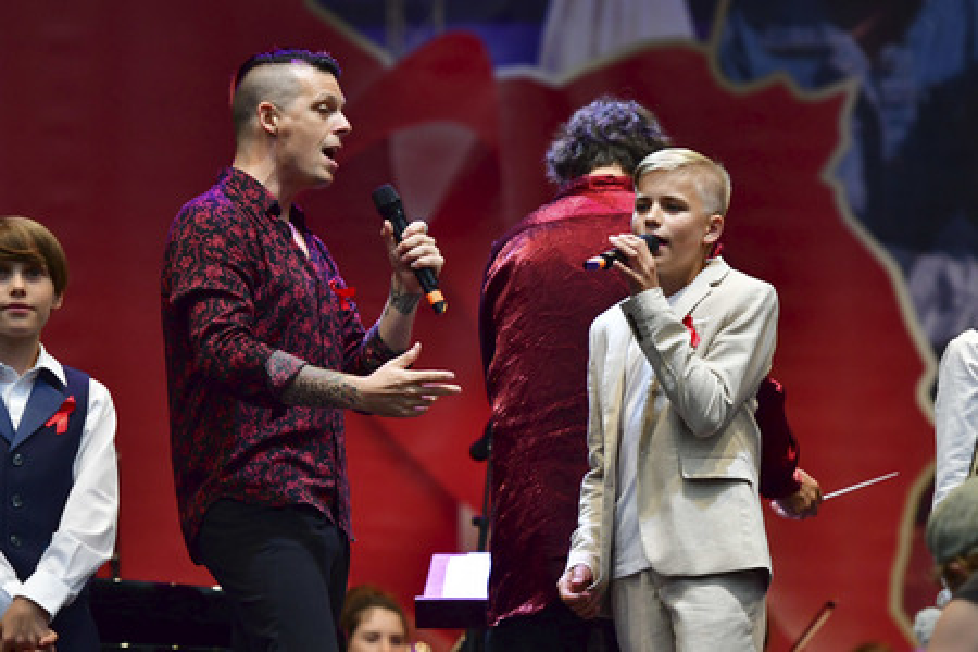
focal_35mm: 202
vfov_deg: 6.8
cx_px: 489
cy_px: 326
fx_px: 5487
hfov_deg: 10.2
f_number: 2.8
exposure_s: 1/1600
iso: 1250
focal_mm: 135
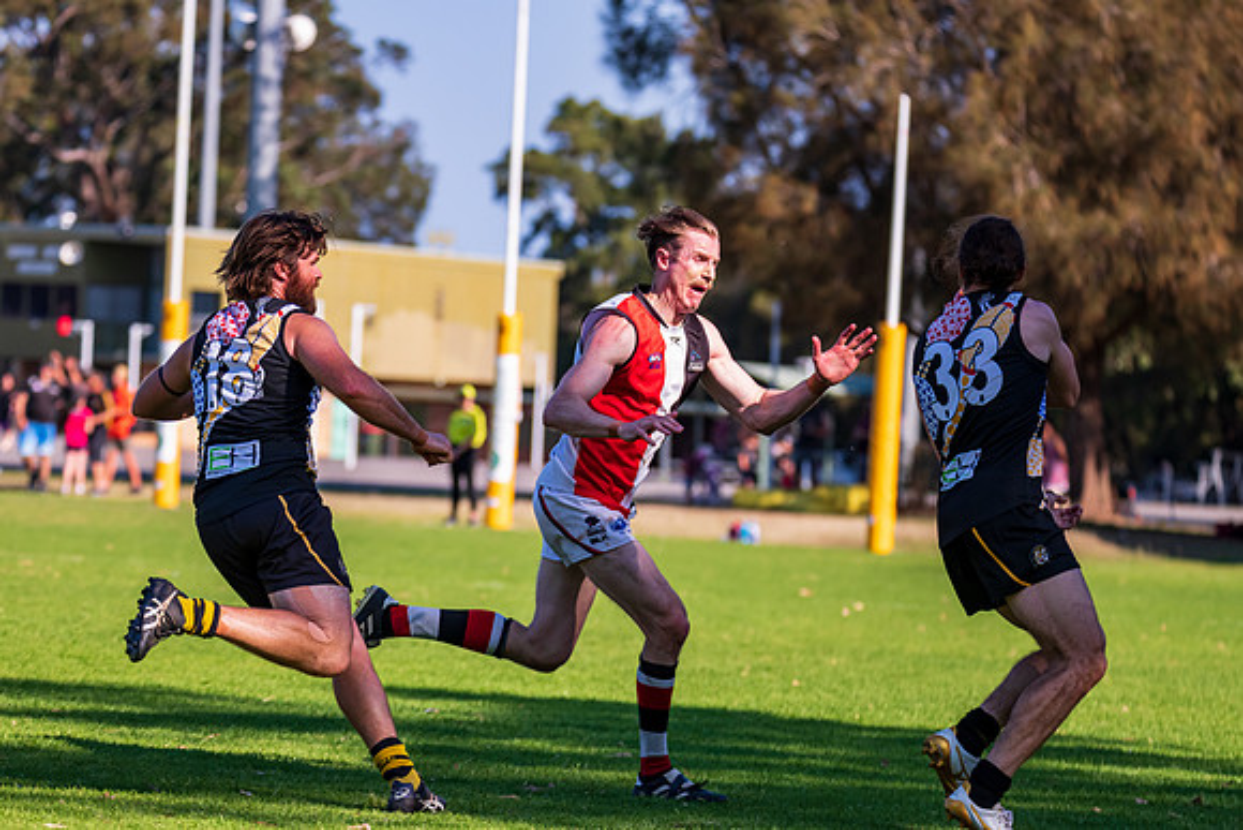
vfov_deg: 5.8
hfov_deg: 8.6
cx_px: 570
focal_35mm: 238
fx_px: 8225
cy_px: 381
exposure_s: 1/2500
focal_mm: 220
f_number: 6.3
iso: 800
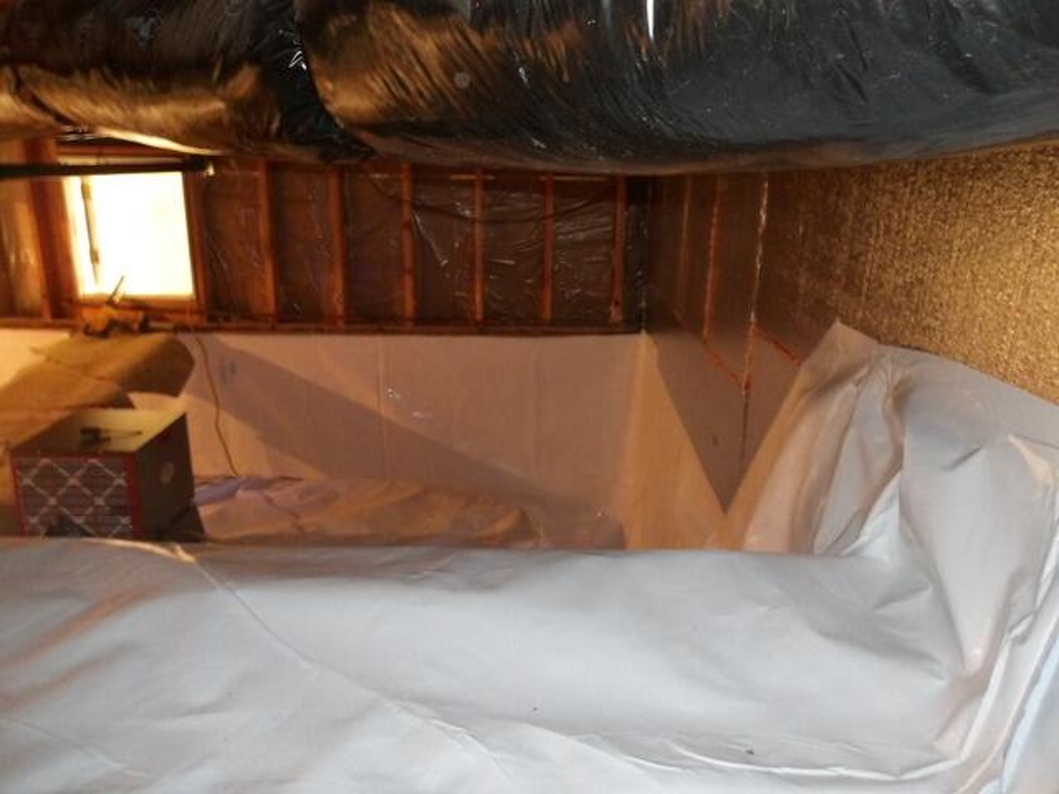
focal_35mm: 27
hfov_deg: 65.3
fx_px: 826
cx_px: 530
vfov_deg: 51.4
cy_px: 397
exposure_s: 1/6
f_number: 3
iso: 800
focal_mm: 4.9
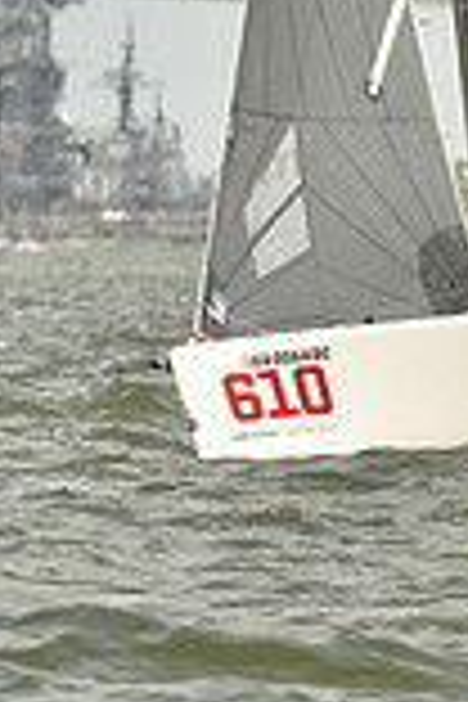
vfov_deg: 1.6
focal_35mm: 1263
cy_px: -526
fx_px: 24627
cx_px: 538
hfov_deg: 1.1
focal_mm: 340
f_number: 7.1
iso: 320
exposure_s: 1/1250
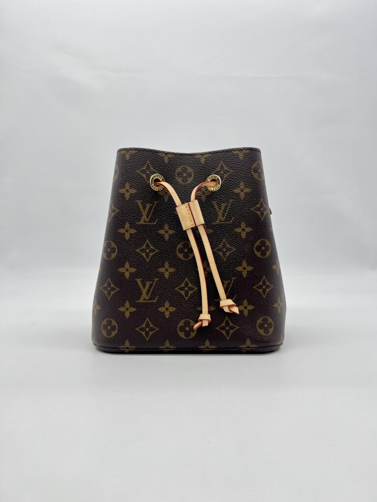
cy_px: 251
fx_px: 378
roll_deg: +0.1
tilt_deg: -3.4
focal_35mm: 26
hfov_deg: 53.1
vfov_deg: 67.3
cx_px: 188
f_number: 1.5
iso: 40
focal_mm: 5.7
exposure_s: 1/157
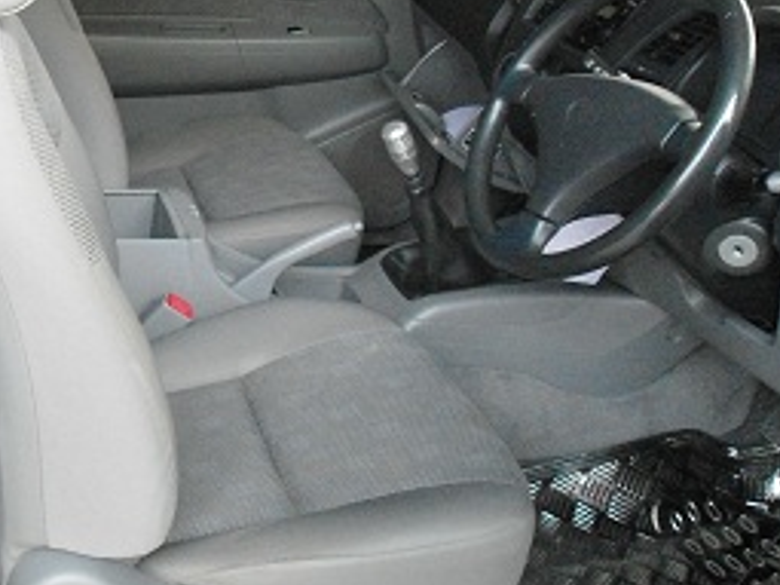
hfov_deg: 33.9
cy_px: 277
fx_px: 1194
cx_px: 54
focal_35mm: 53
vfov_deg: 27.5
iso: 400
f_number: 2.8
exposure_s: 1/200
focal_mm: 4.7
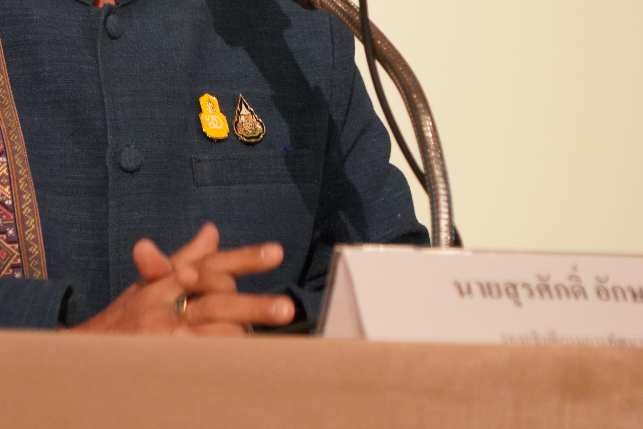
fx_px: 7735
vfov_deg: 3.2
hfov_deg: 4.8
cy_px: -57
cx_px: 112
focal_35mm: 433
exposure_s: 1/60
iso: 4000
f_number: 6.3
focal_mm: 181
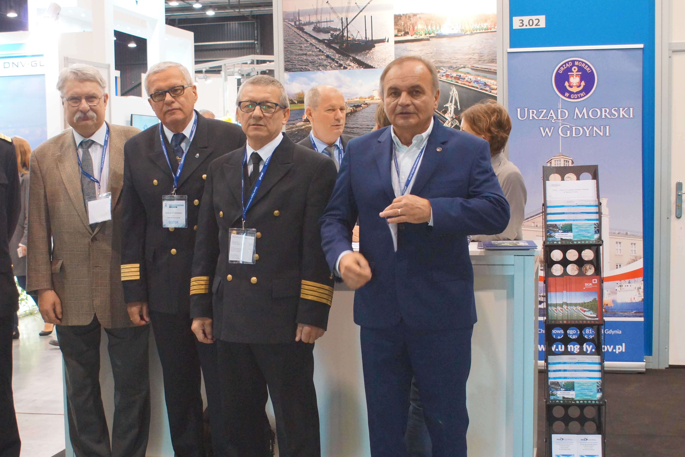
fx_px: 1084
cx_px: 286
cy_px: 259
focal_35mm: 57
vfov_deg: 23.8
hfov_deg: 35.0
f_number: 5
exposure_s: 1/60
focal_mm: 30
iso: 1600
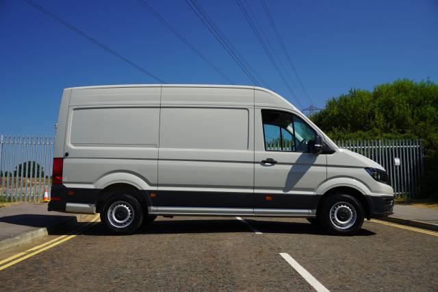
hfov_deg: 51.3
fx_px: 456
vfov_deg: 35.5
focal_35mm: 38
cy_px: 146
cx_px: 219
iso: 100
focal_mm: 25
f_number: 9
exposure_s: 1/125
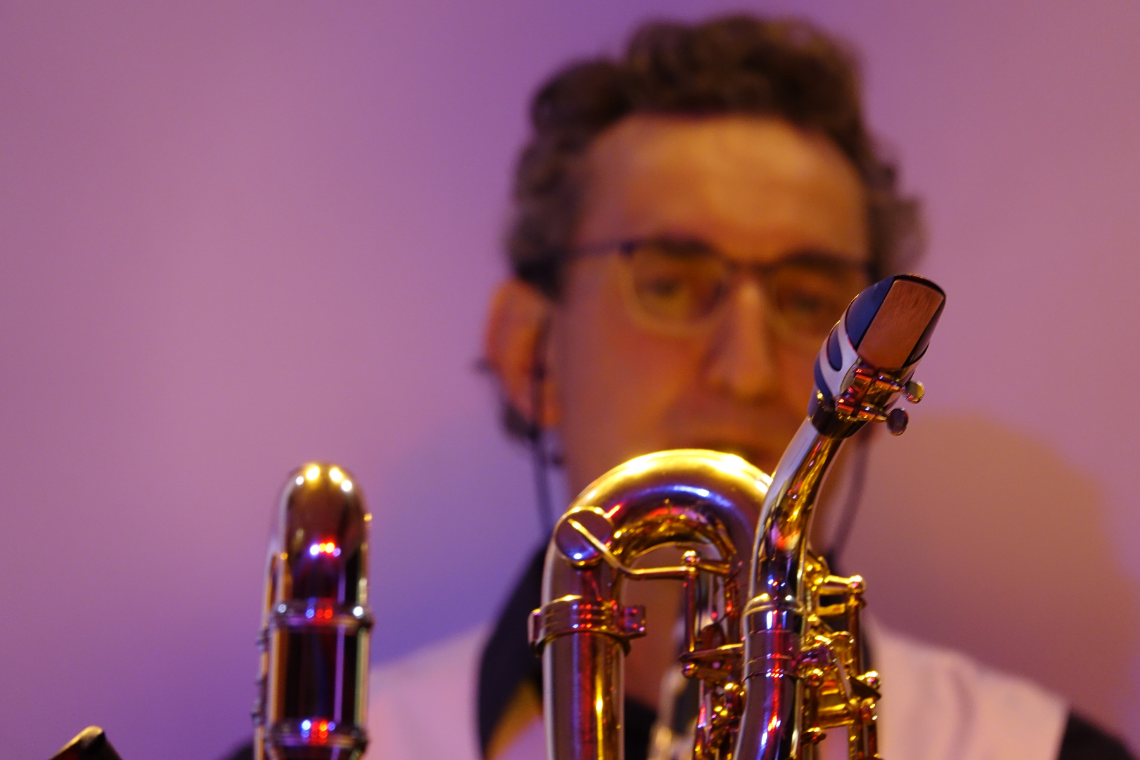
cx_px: 570
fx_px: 10133
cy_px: 380
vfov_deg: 4.3
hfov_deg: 6.4
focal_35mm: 320
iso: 800
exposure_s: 1/13
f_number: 4
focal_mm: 117.29
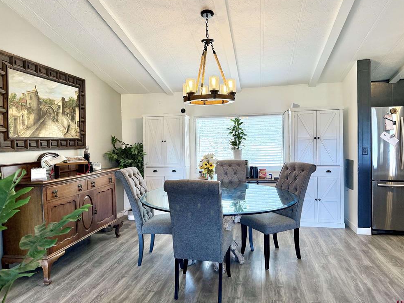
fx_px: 292
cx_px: 202
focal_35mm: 25
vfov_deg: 54.9
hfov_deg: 69.4
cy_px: 146
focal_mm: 6.76
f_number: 1.78
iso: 200
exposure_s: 1/153
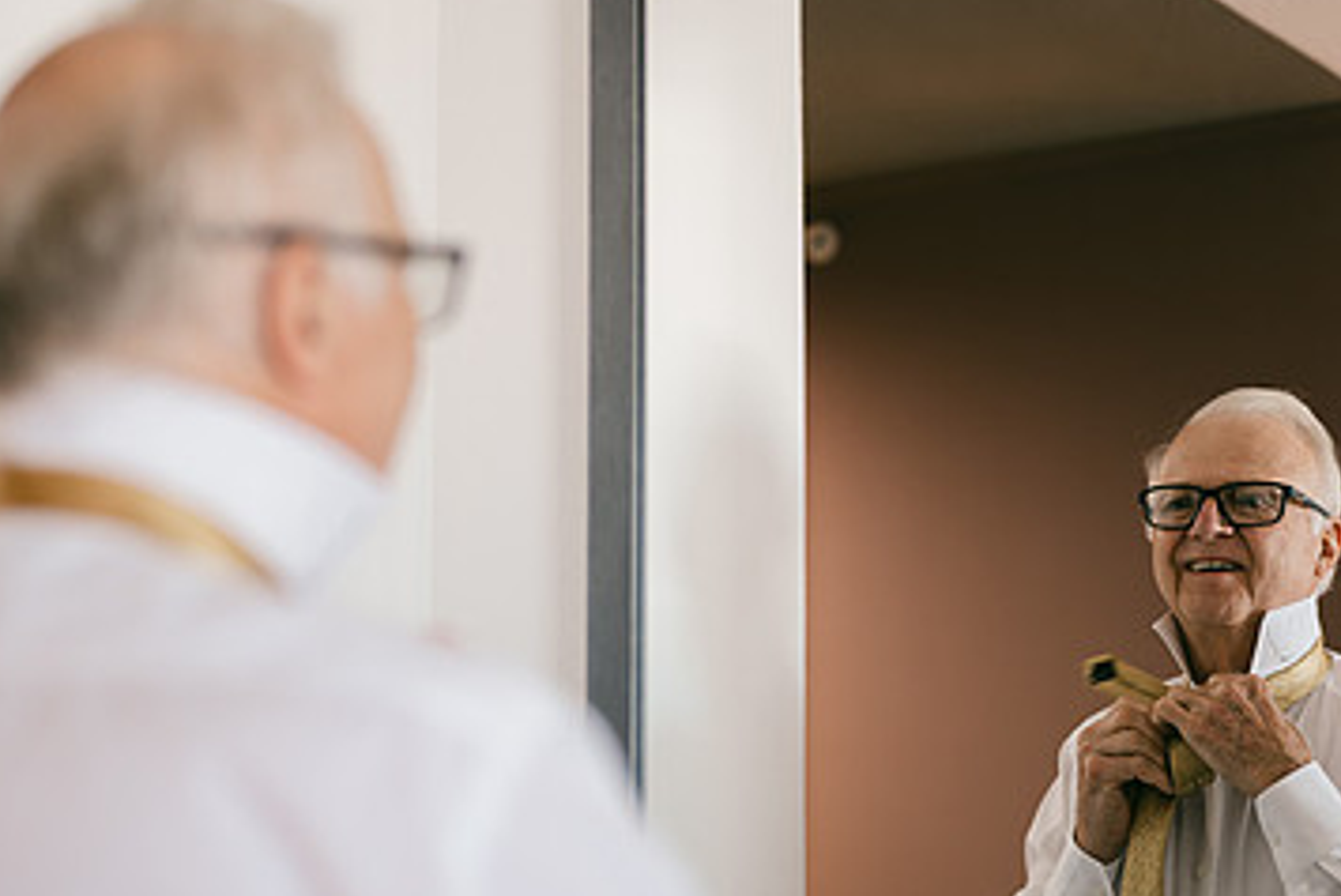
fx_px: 2125
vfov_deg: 23.8
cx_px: 746
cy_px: 461
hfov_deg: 35.0
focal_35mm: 57
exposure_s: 1/100
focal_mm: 35
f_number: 1.2
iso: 400
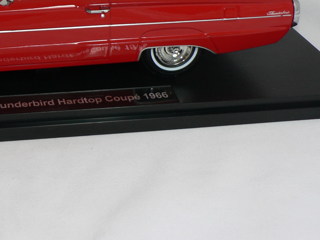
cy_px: -4
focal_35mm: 98
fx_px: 906
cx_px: 30
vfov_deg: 14.8
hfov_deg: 19.7
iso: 80
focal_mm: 7.7
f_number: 2.8
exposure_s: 1/60
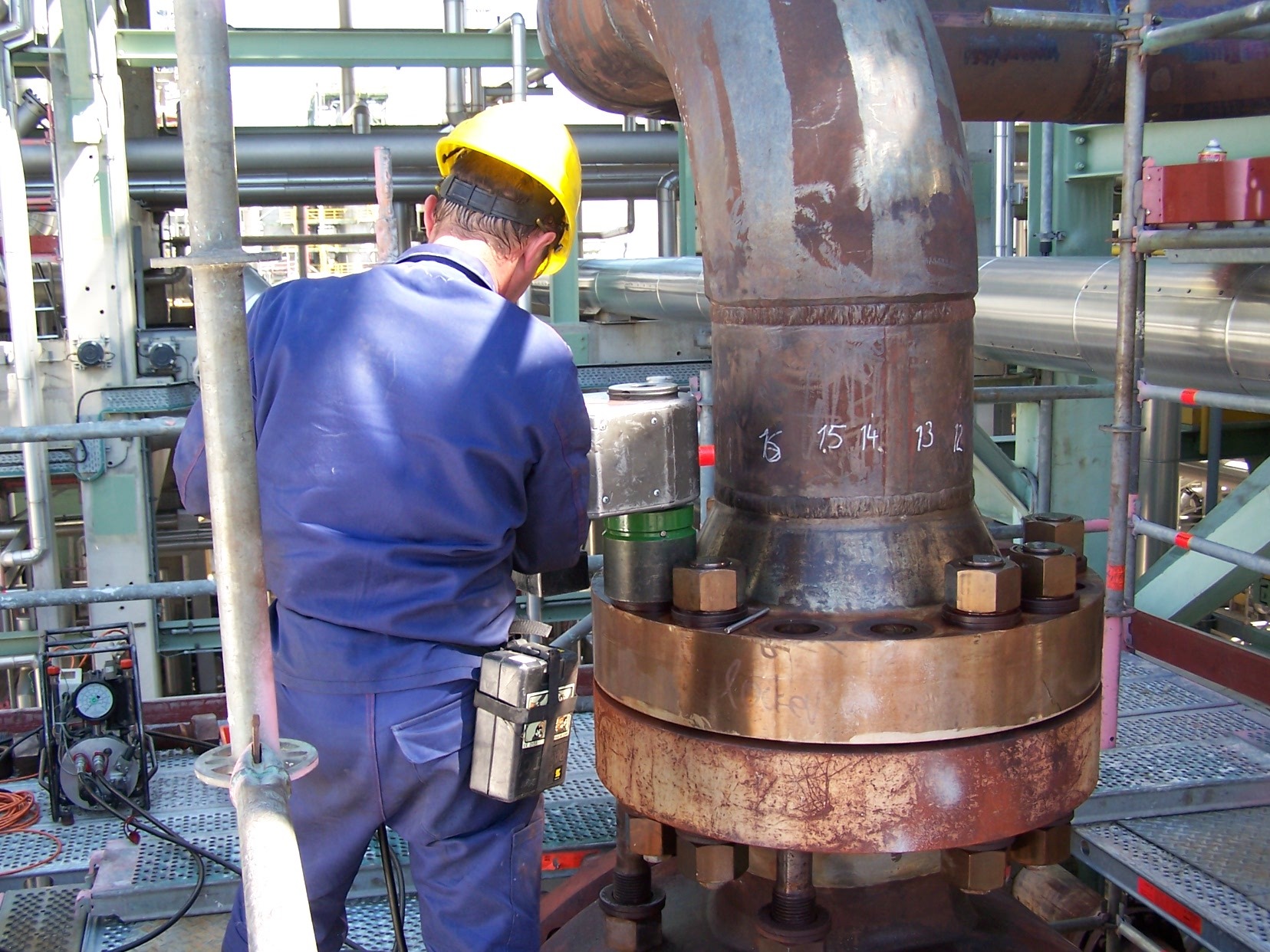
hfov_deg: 46.8
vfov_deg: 36.0
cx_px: 635
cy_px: 476
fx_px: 1468
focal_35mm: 40
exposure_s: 1/125
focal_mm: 6.7
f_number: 2.8
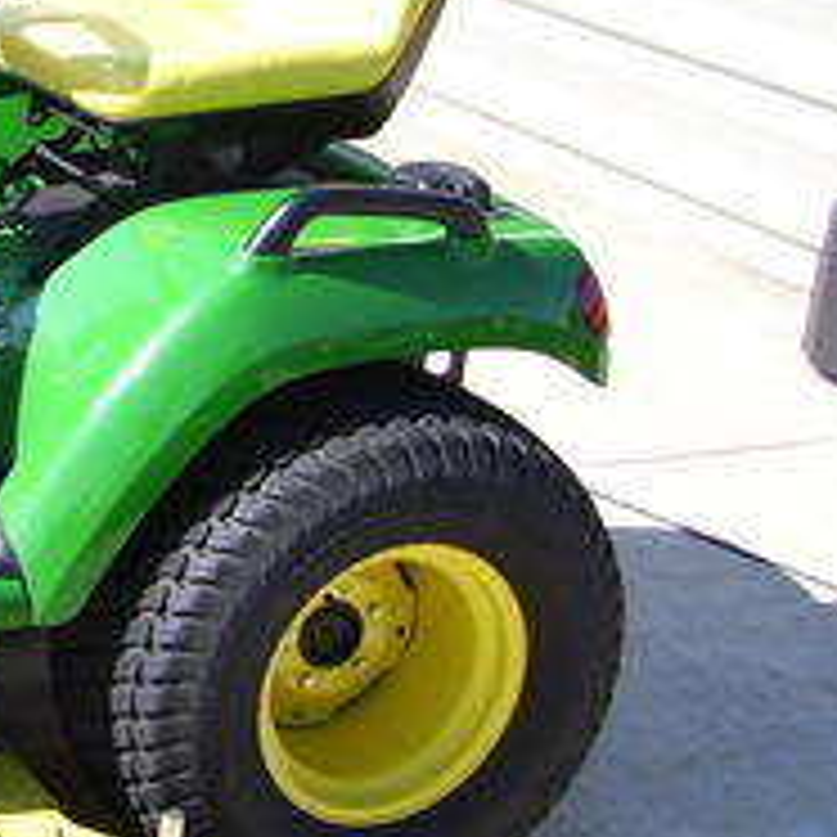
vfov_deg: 18.7
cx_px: -356
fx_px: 2544
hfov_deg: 17.2
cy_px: 315
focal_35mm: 93
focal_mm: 6
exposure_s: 1/750
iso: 80
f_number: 2.7
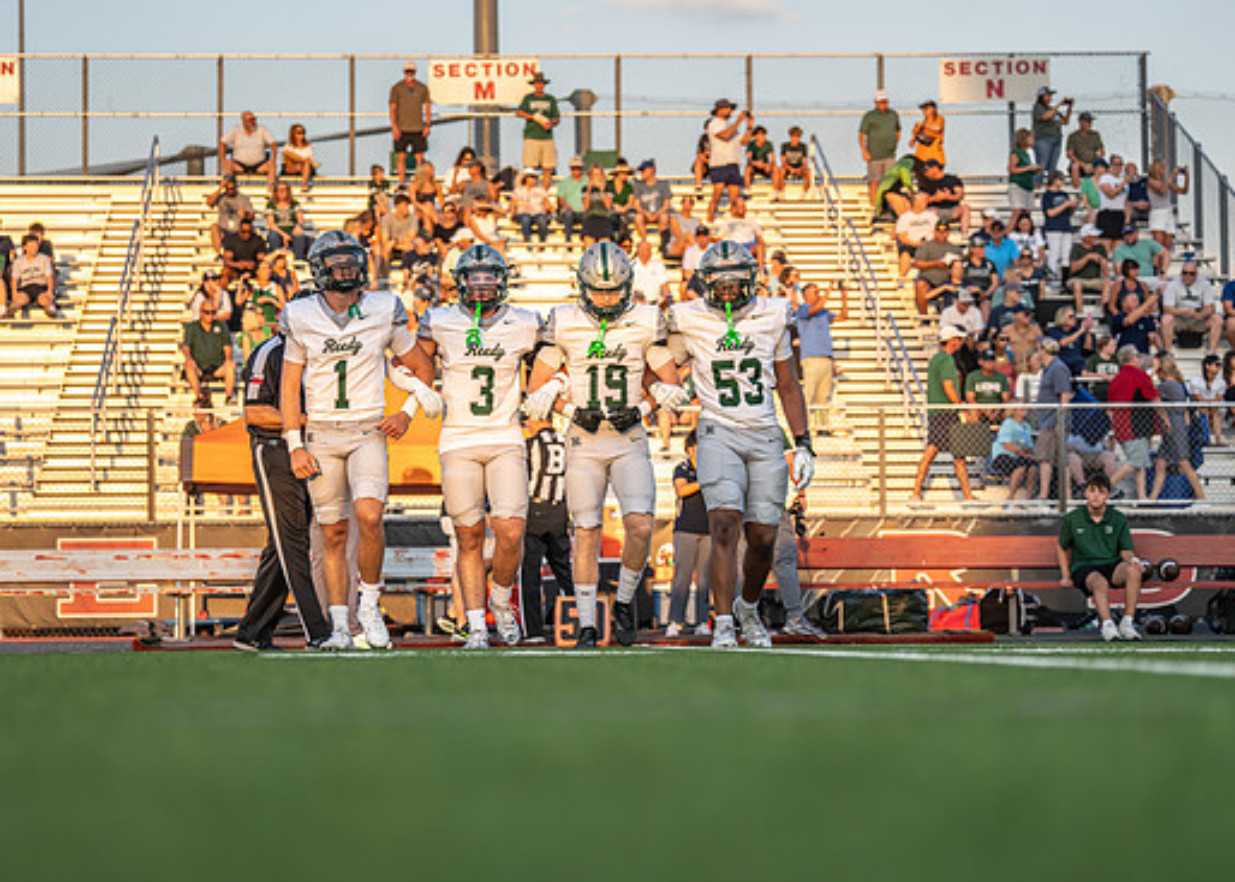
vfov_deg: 14.6
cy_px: 433
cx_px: 565
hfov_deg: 20.4
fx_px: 3437
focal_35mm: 98
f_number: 2.8
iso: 500
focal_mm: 82
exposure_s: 1/2000
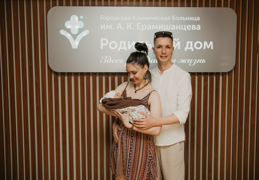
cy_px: 88
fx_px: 276
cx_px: 138
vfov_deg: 36.1
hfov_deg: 50.3
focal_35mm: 38
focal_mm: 34
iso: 160
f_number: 4
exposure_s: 1/160
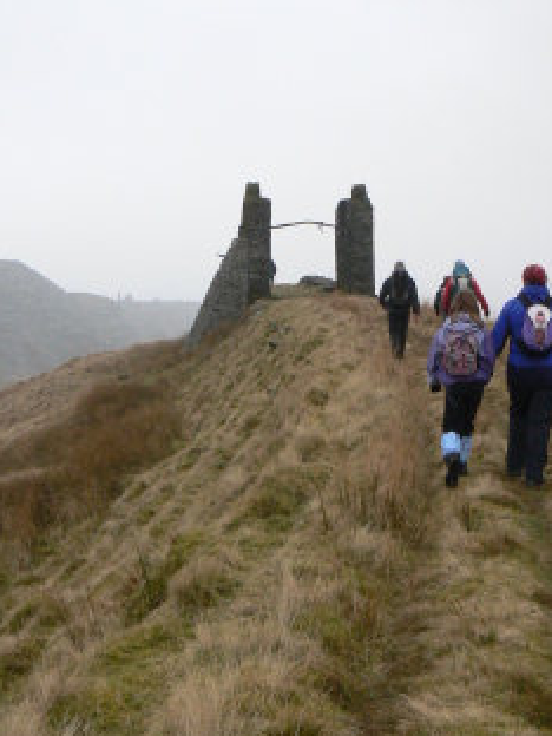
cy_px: 297
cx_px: 370
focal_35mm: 59
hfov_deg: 24.7
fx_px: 1254
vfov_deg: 32.6
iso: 200
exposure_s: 1/320
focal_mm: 6
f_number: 5.6
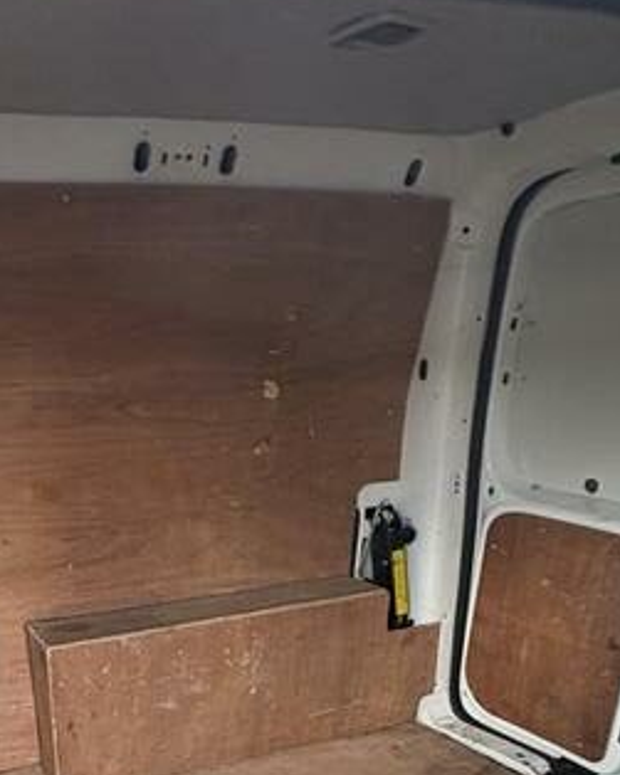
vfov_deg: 42.5
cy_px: 716
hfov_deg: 36.7
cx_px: 111
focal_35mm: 39
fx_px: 895
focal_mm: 2.22
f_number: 2.2
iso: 160
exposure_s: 1/100
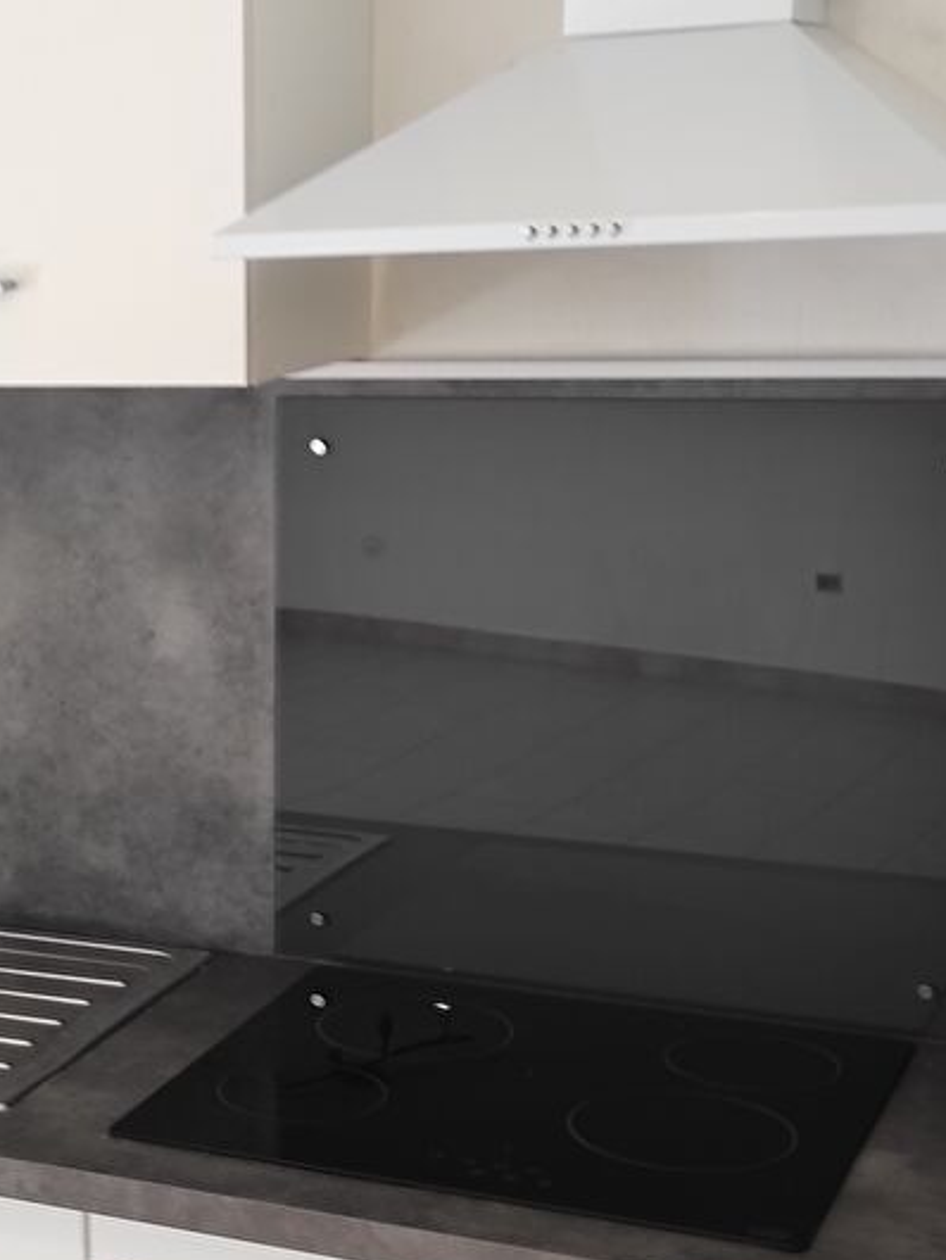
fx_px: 2476
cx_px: -111
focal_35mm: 68
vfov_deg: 28.4
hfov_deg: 20.6
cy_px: 787
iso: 216
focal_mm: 5.43
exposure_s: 1/50
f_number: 1.89
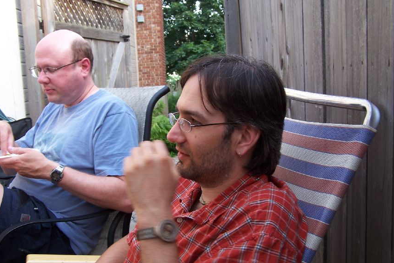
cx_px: 197
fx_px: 438
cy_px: 128
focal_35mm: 40
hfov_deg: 48.5
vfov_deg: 33.4
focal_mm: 6.3
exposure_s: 1/50
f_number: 2.8
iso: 80
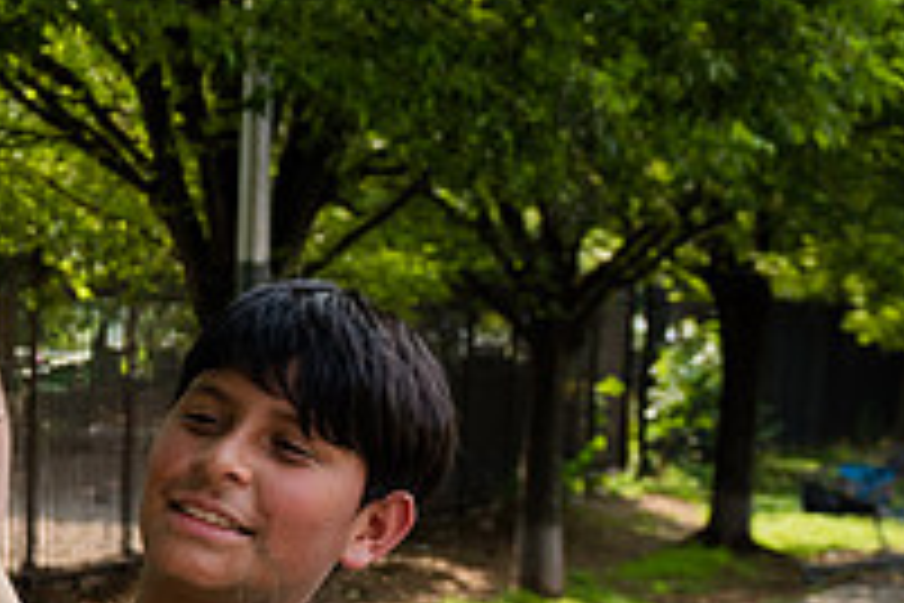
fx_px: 2812
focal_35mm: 112
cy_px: 764
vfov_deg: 11.9
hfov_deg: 17.0
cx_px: -313
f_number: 4
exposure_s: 1/500
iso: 500
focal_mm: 24
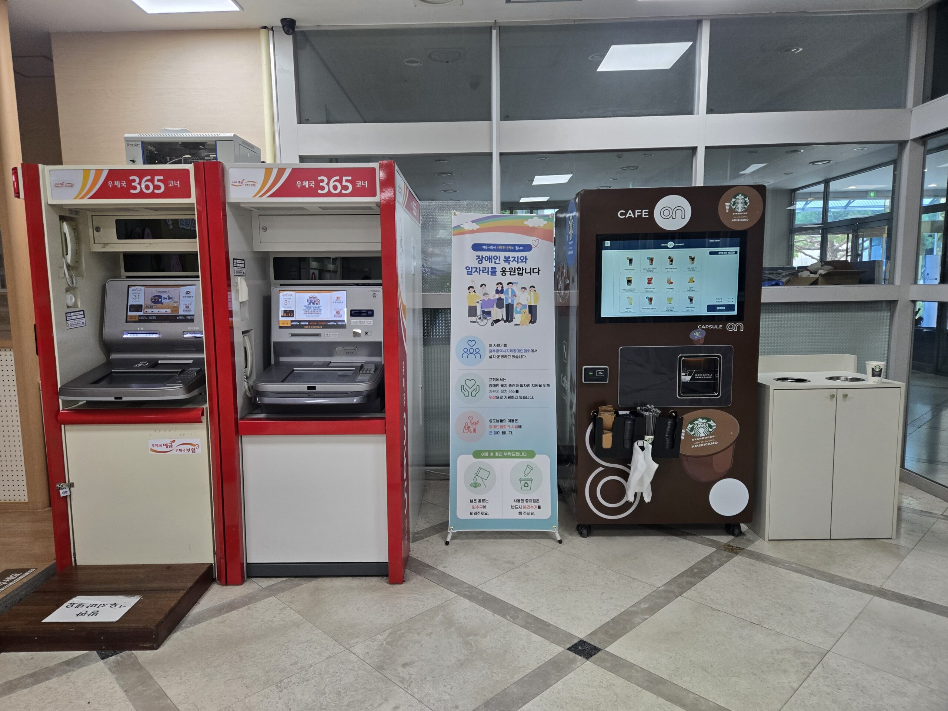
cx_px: 474
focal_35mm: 23
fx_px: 630
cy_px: 356
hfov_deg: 73.9
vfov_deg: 58.9
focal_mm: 5.4
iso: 125
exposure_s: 1/120
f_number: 1.8
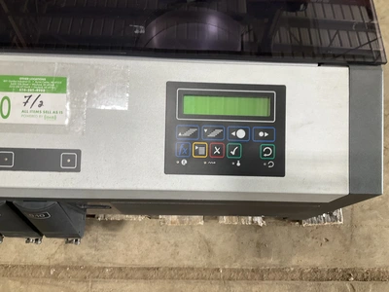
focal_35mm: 29
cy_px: 146
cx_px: 194
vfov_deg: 48.2
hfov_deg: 61.7
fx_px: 326
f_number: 1.8
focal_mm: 3
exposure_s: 1/81
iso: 64
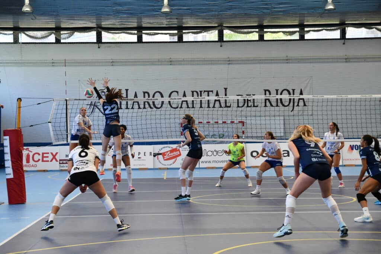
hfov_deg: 28.1
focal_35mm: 72
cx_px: 190
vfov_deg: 18.9
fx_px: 762
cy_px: 127
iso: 1400
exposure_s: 1/1000
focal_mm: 48
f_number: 4
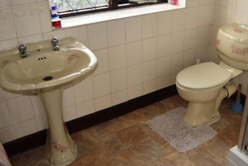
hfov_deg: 47.5
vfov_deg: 33.3
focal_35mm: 40
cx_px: 169
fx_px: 276
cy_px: 66
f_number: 3.5
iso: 400
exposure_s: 1/125
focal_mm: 18
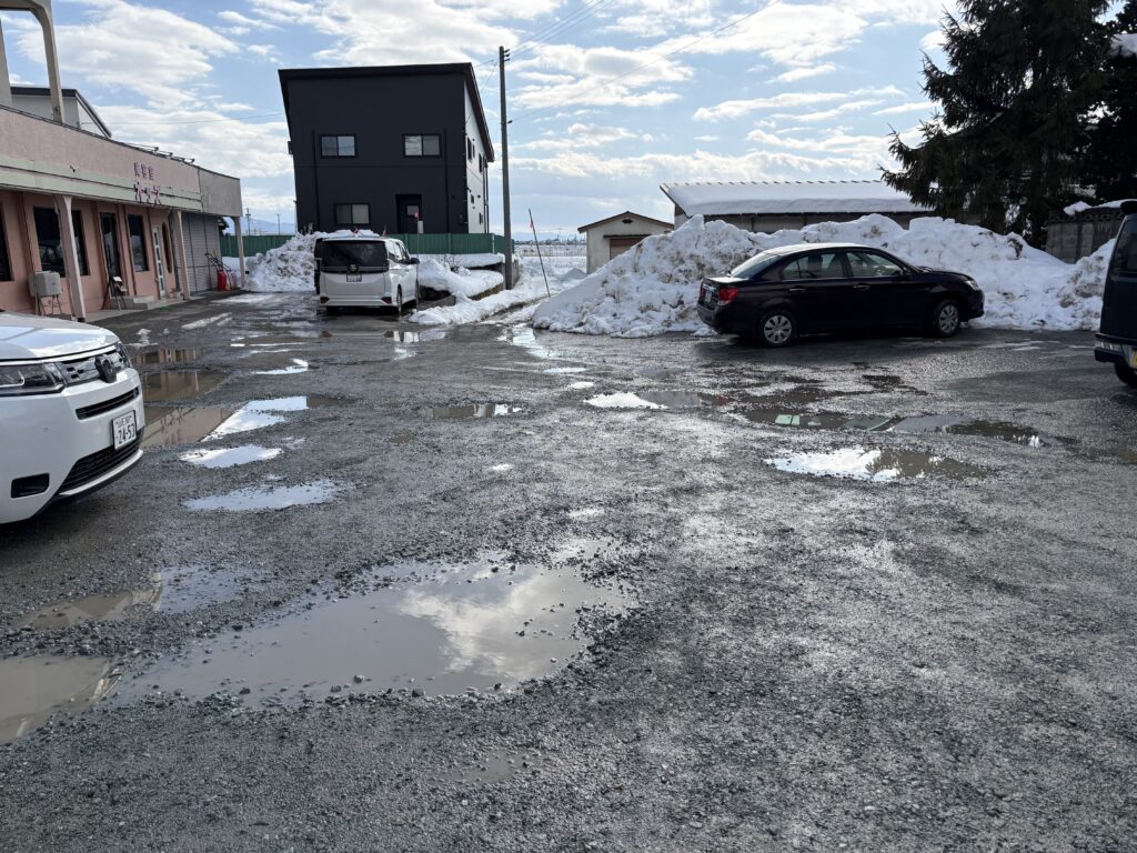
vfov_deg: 53.1
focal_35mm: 26
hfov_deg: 67.3
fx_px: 854
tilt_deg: -11.3
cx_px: 568
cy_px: 426
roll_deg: +0.8
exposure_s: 1/7813
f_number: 1.6
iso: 64
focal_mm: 5.96
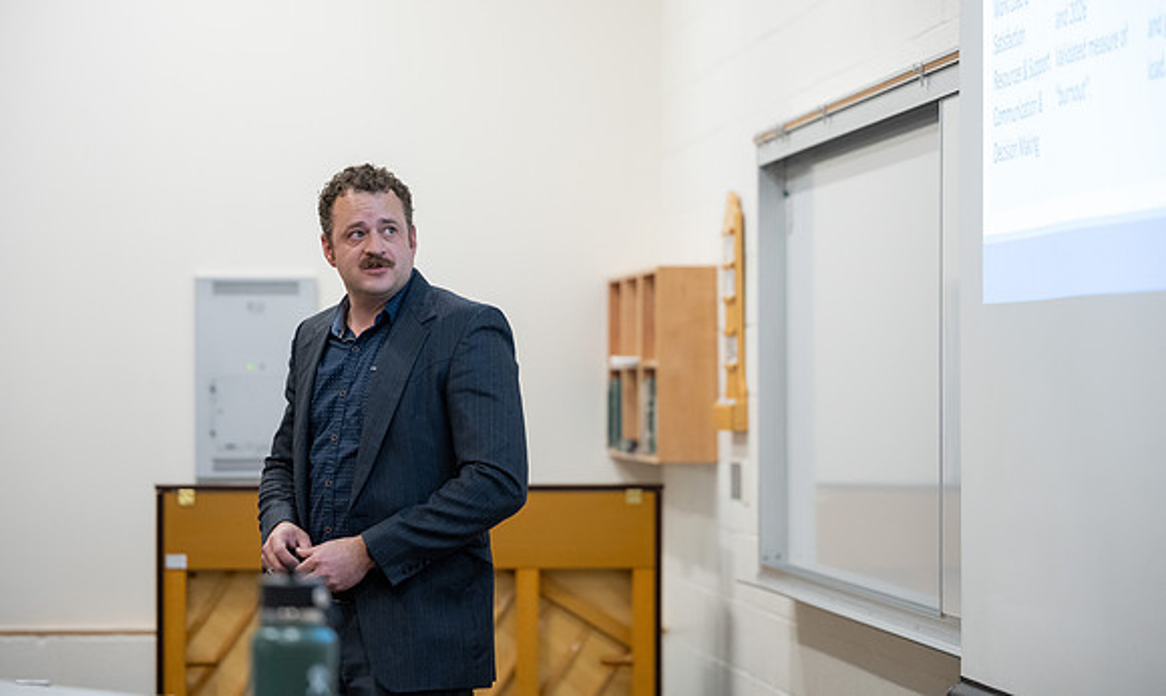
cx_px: 569
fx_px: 3643
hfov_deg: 18.2
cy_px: 271
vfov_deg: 10.9
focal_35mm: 116
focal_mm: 103
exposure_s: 1/200
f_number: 2.8
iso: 1250
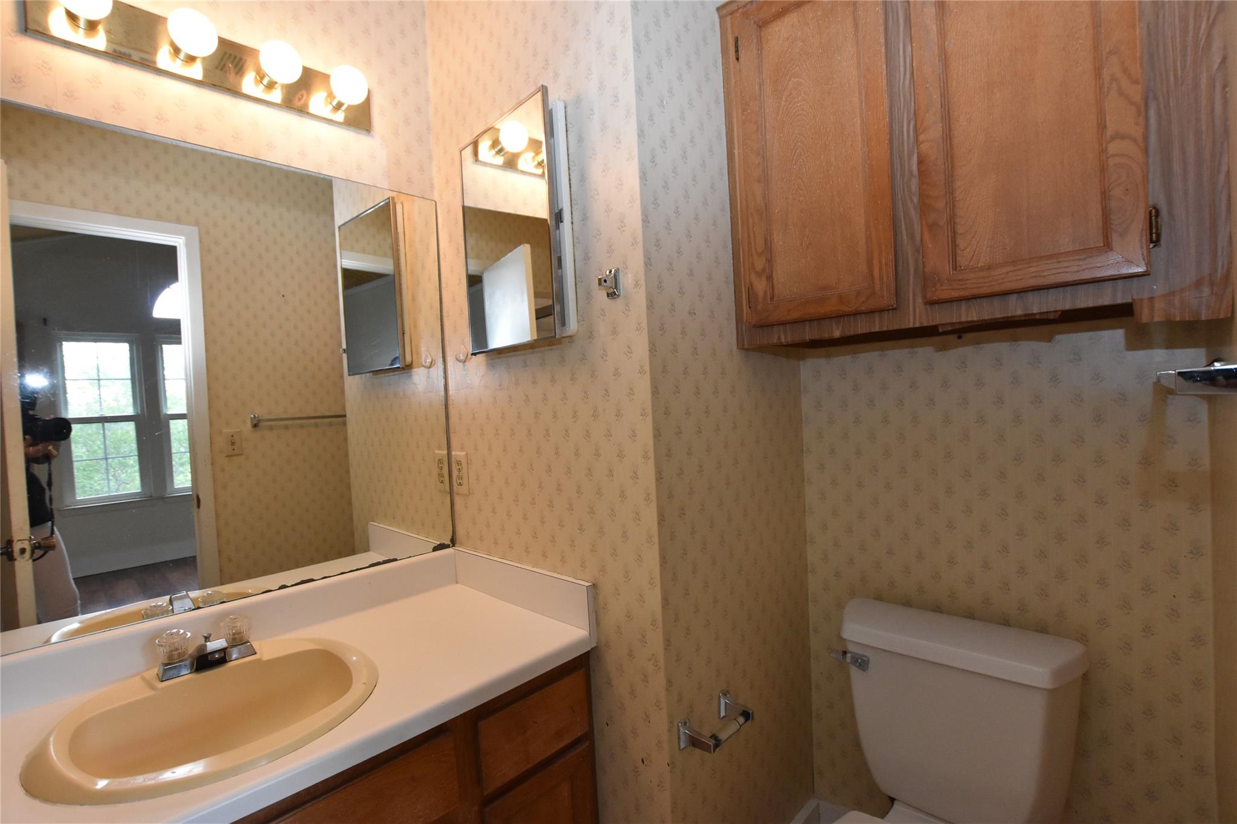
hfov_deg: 100.4
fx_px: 515
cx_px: 618
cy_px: 412
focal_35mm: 15
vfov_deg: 77.3
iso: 2000
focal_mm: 10
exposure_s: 1/200
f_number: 5.6
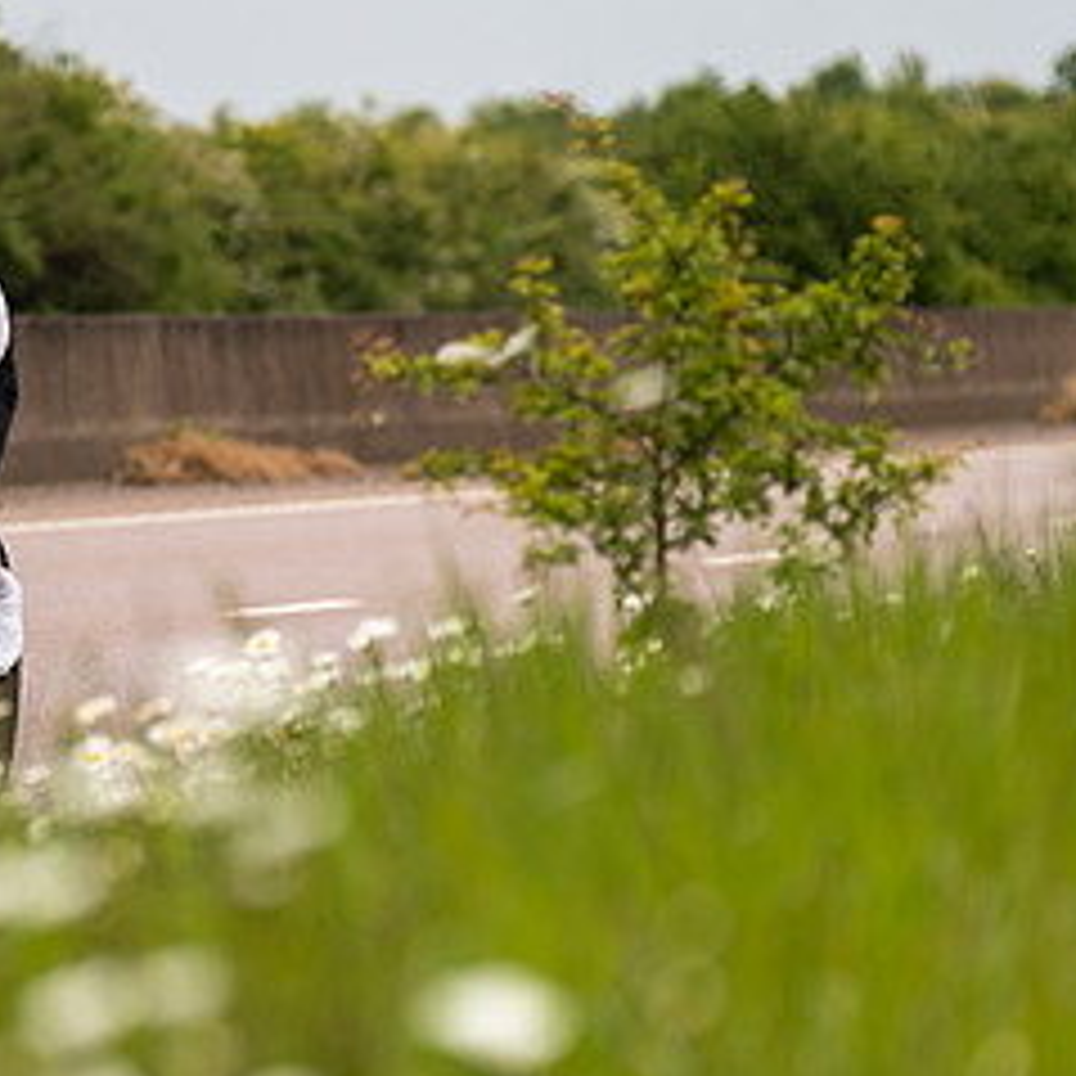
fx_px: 11992
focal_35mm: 341
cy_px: 376
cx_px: -77
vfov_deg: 5.1
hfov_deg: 5.1
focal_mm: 165
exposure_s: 1/1000
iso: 200
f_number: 3.5
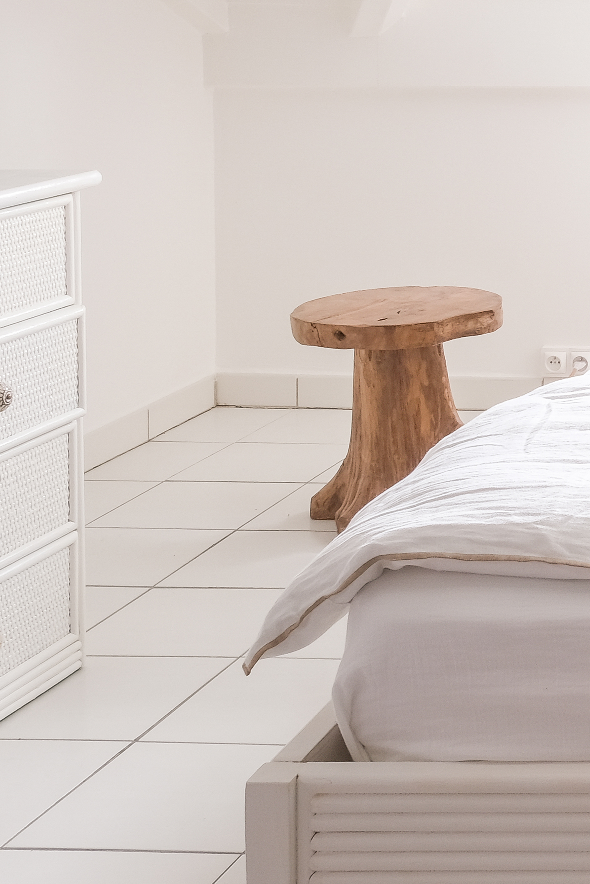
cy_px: 239
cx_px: 1123
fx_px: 1696
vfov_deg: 28.9
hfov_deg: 16.1
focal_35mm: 69
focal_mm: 16
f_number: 13
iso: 160
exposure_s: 1
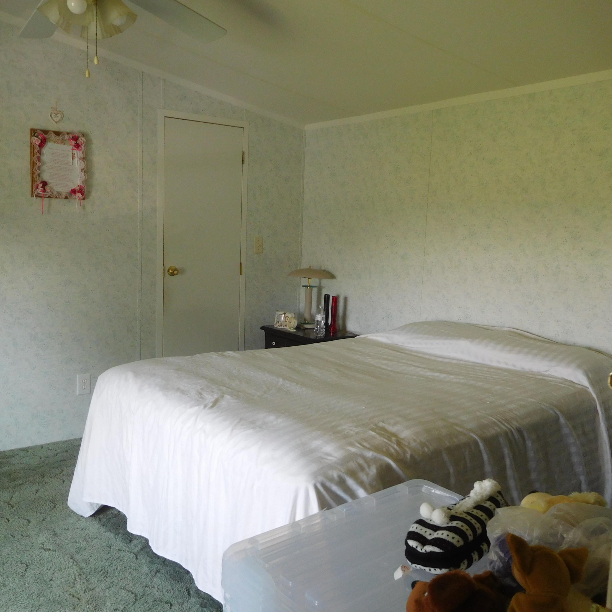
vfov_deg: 54.0
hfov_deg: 54.0
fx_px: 600
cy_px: 308
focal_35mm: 30
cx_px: 278
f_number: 3.4
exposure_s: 1/30
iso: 220
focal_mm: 4.5
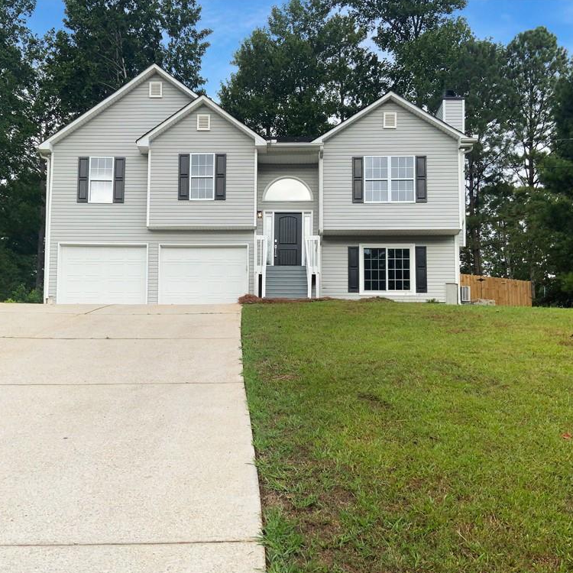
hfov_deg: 47.1
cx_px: 251
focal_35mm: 35
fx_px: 655
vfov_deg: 47.2
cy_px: 290
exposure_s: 1/640
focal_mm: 3
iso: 16
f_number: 1.8
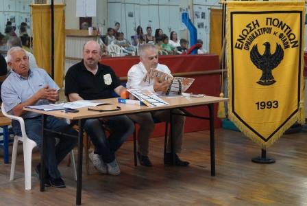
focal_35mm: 60
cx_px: 154
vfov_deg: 22.7
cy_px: 103
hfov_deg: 33.4
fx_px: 512
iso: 3200
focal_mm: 40
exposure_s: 1/125
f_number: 5.6
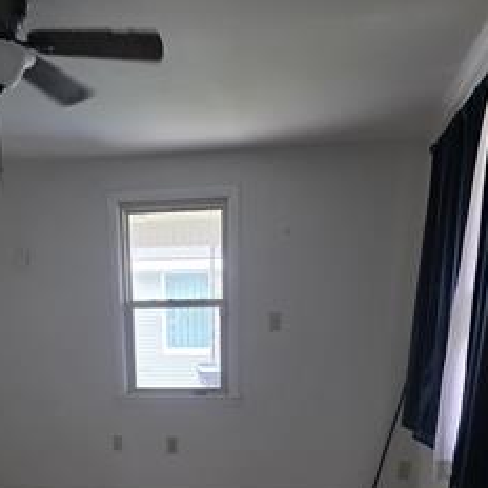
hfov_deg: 39.9
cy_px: 484
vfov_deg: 36.2
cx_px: 198
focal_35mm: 42
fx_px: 670
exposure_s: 1/120
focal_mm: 6.3
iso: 1000
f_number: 1.7
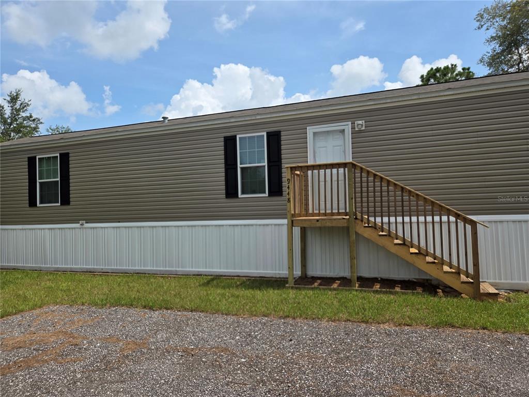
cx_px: 264
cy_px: 198
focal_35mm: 23
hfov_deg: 73.9
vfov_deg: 58.9
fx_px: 351
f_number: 1.8
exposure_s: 1/5862
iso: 80
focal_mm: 5.4
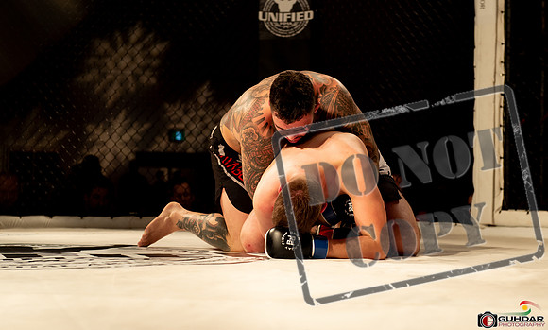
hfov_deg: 27.0
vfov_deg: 16.4
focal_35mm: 77
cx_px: 264
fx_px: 1141
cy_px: 178
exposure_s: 1/500
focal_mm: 70
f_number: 4.5
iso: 1600
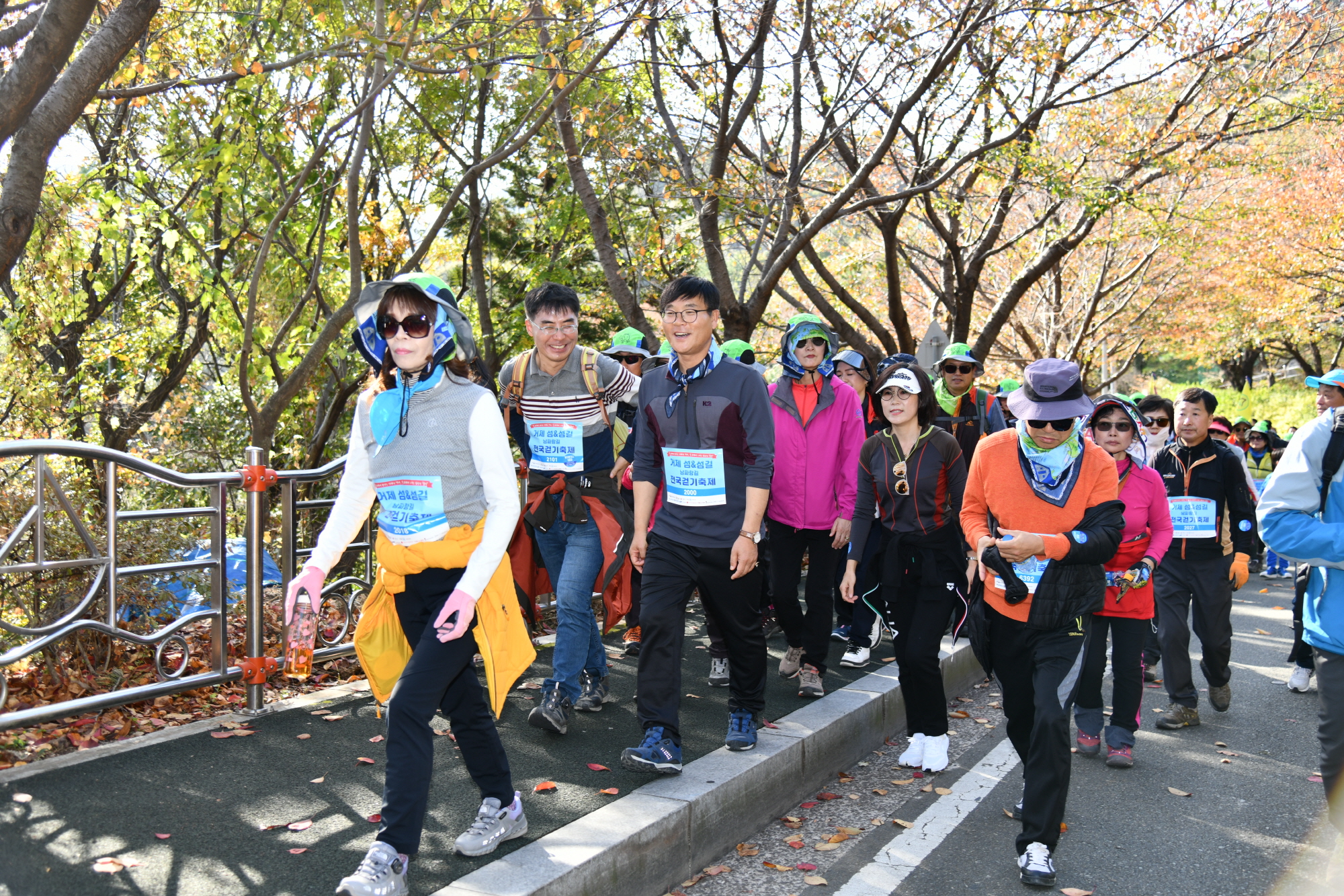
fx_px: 1418
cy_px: 448
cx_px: 672
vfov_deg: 35.0
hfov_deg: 50.7
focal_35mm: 38
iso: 200
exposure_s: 1/250
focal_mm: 38
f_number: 4
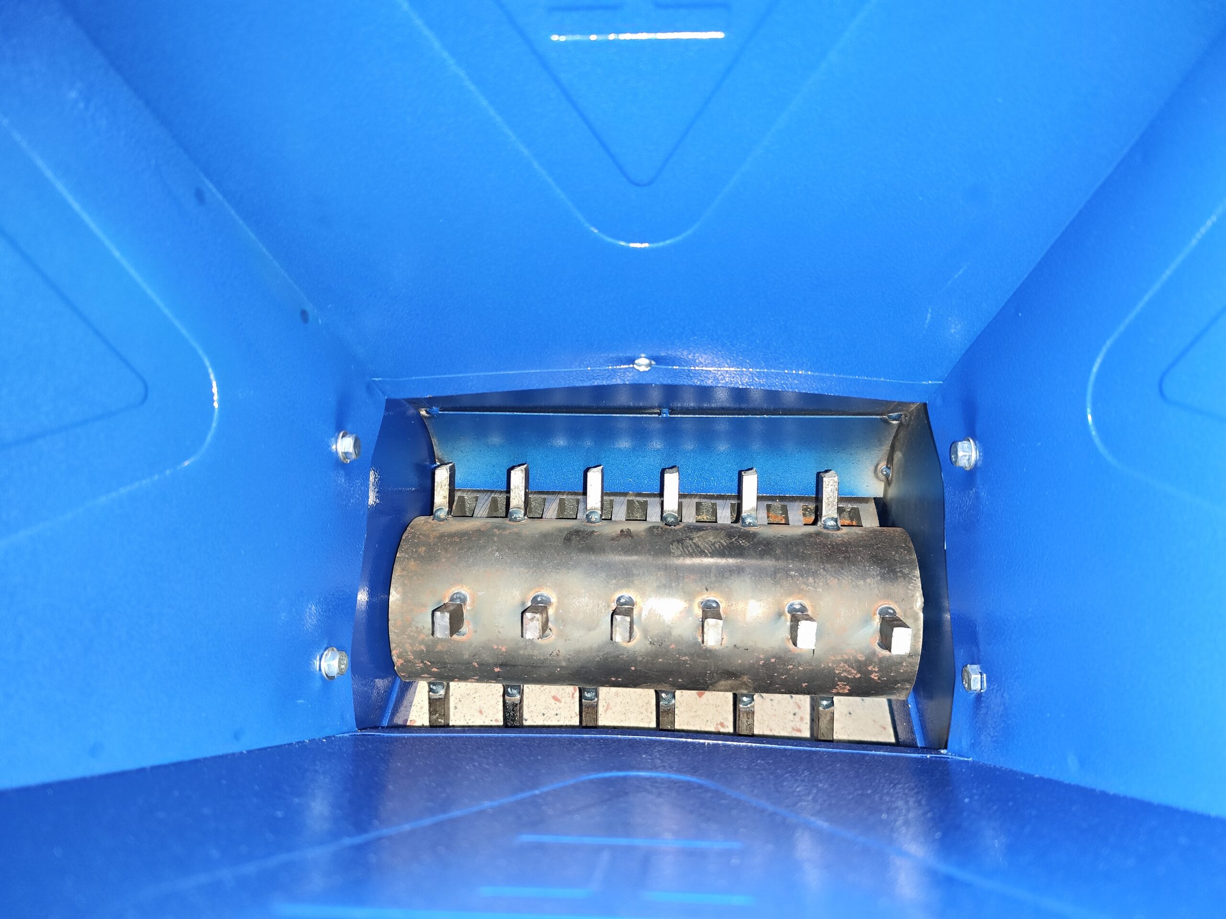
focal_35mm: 23
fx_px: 815
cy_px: 460
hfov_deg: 73.9
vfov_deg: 58.9
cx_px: 613
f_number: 1.69
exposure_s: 1/33.3
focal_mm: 7.01
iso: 2441
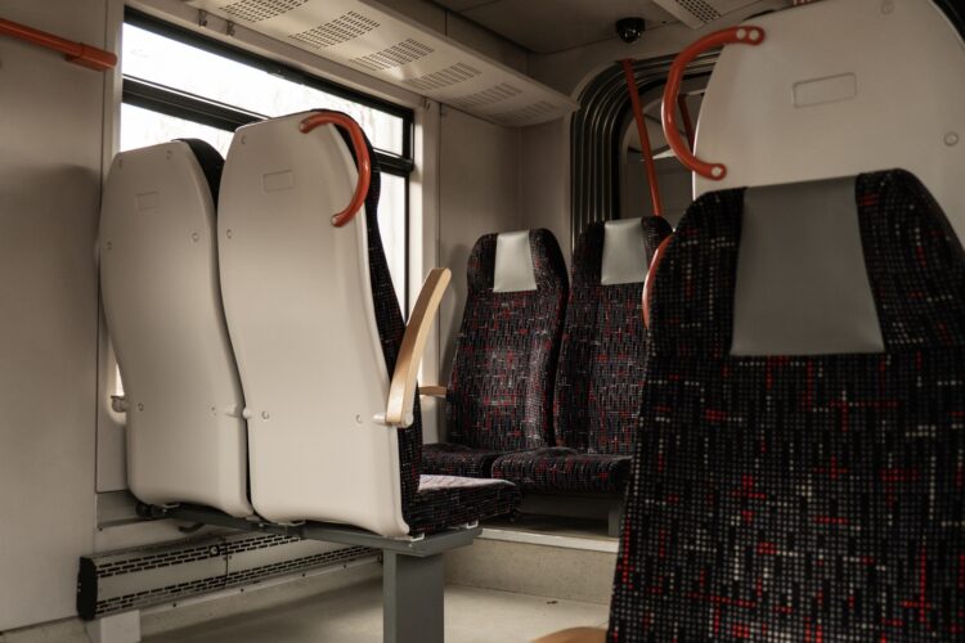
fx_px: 938
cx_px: 482
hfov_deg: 54.4
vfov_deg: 37.9
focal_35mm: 35
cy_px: 322
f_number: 3.2
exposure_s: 1/160
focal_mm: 23.3
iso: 800
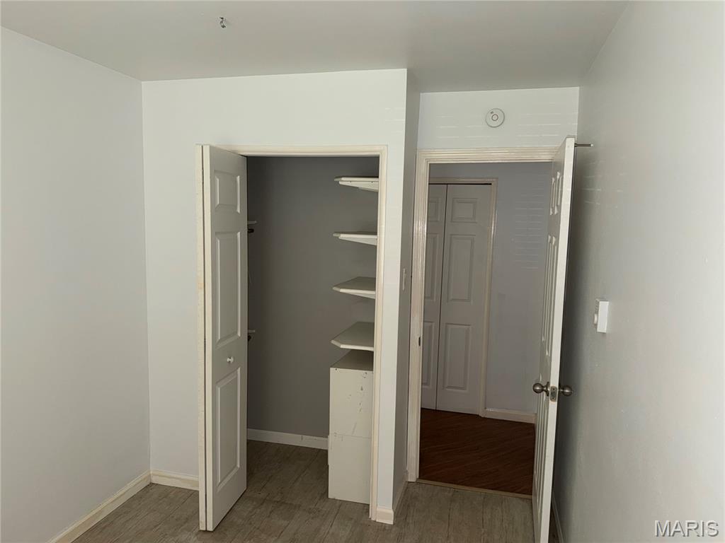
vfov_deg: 56.8
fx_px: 503
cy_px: 272
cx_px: 362
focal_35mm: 24
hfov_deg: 71.6
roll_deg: -0.9
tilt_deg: -6.6
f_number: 1.78
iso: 80
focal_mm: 6.76
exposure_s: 1/29
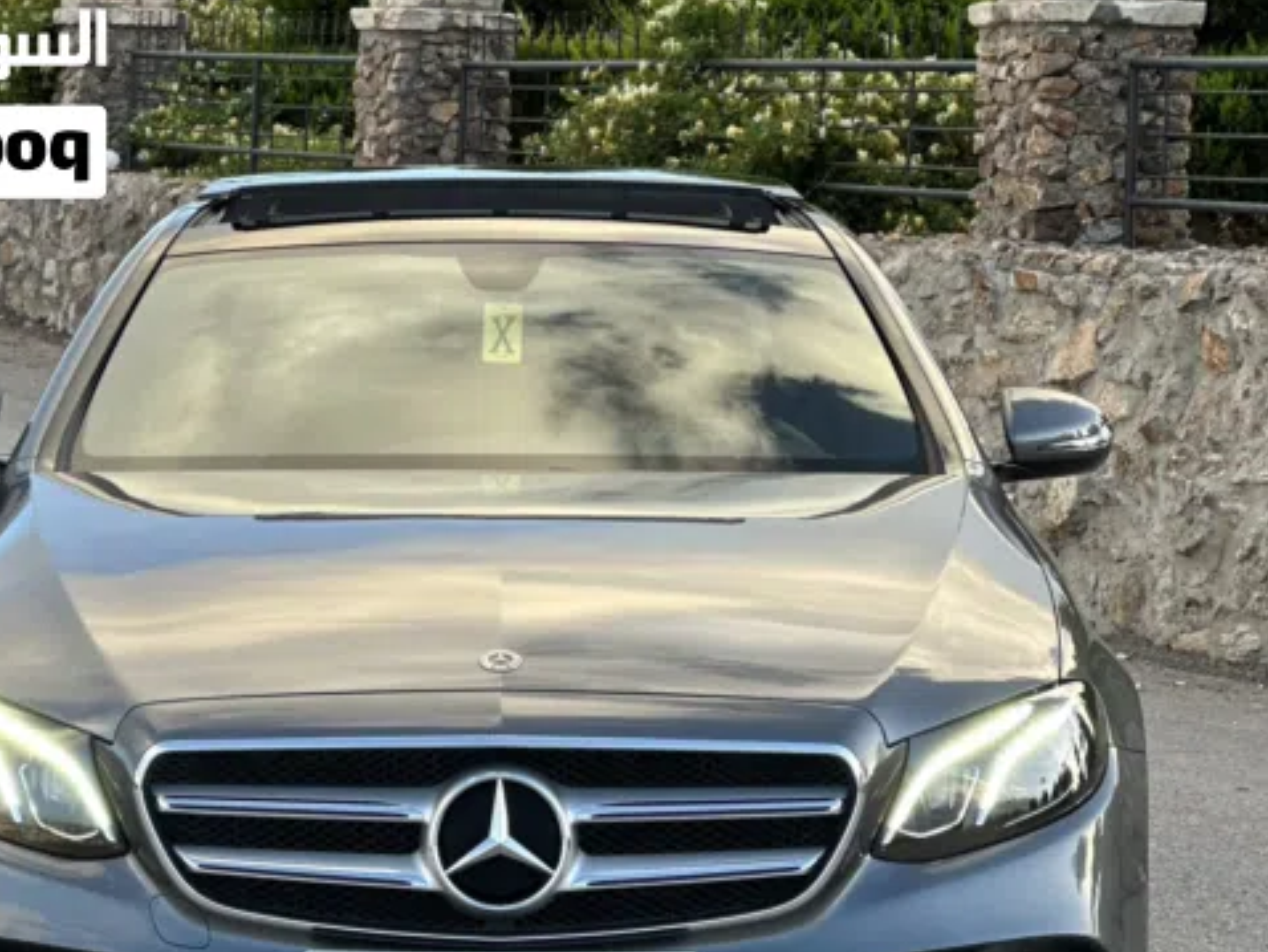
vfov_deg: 14.4
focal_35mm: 103
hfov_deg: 19.0
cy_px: 581
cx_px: 507
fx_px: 3775
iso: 50
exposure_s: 1/121
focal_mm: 9
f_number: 2.8
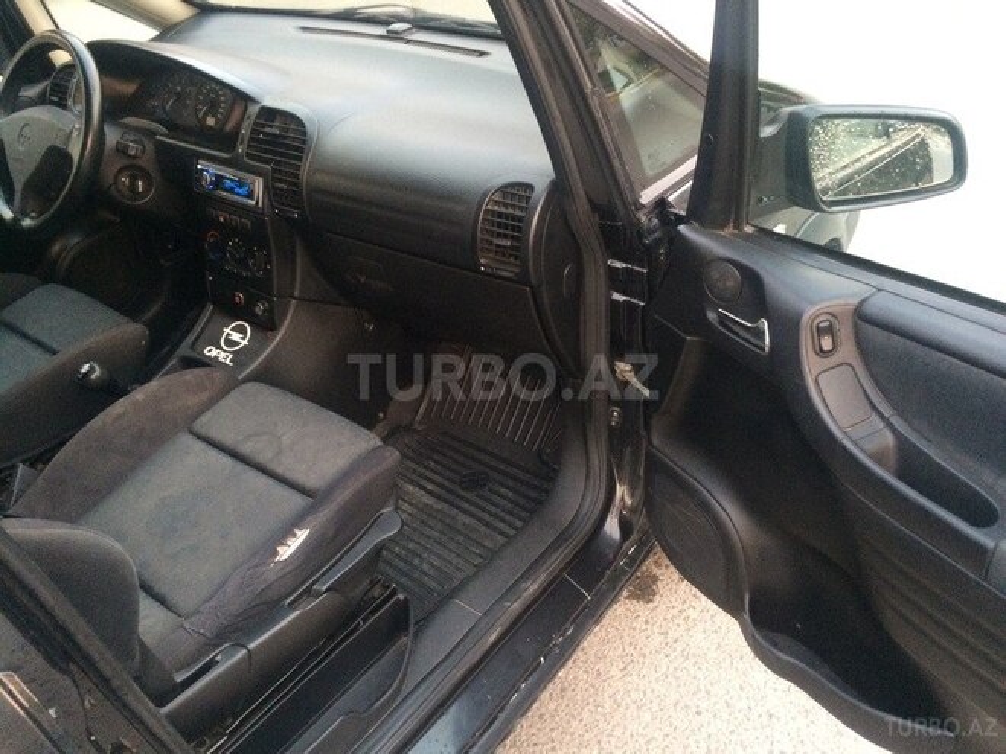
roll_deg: +5.1
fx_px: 843
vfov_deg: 48.2
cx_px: 503
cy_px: 377
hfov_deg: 61.7
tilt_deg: -34.6
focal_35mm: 29
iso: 320
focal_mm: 4.15
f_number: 2.2
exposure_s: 1/33
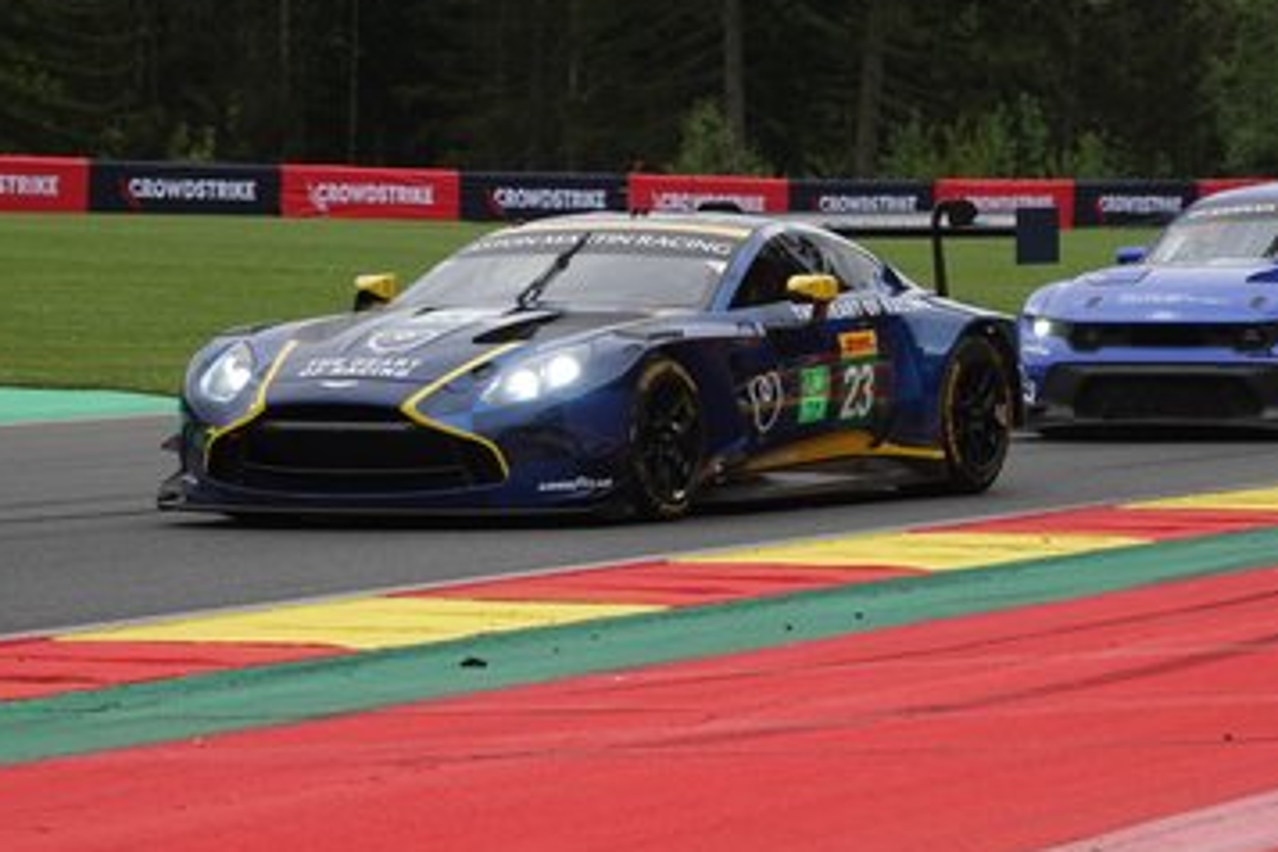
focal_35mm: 232
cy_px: 426
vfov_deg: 5.9
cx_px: 648
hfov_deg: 8.9
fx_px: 8235
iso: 125
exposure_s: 1/800
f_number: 4
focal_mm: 67.46
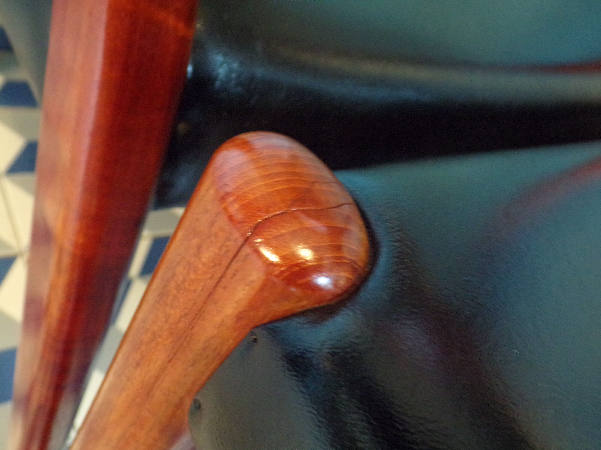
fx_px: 556
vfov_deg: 44.2
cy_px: 225
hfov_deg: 56.8
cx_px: 300
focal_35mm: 32
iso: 706
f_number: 3.2
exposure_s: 1/17
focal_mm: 5.8
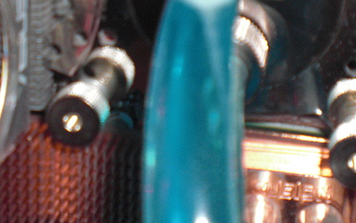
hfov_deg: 24.9
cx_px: 185
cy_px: 1
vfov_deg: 15.5
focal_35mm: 83
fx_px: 806
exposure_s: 1/30
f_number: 3.1
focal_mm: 6.3
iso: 200
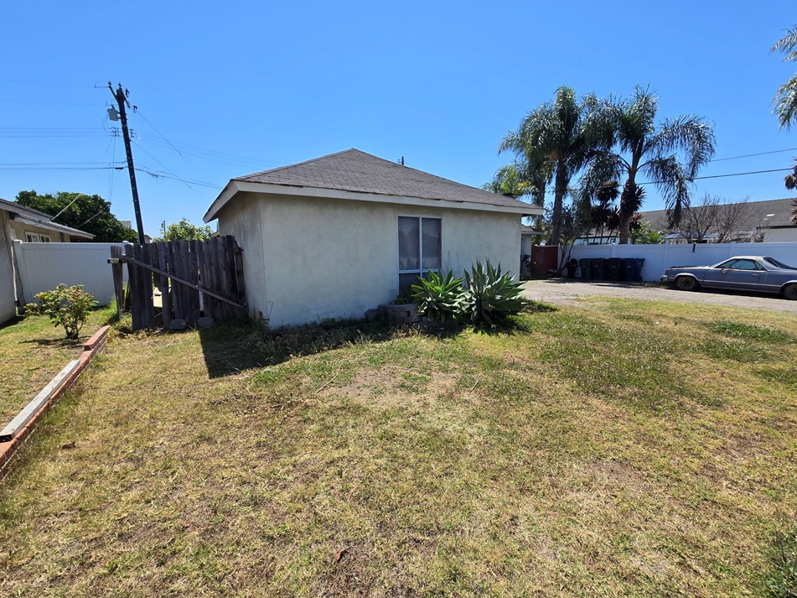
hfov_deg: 102.1
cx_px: 406
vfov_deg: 85.6
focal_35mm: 14
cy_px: 312
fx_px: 322
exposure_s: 1/2277
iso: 50
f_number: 2.2
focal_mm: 2.2
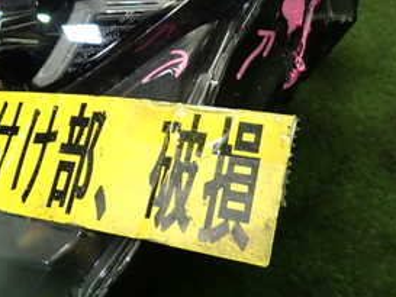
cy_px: 93
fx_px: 629
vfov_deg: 26.4
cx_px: 117
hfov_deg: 34.4
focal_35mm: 55
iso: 200
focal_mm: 4.5
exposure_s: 1/60
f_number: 2
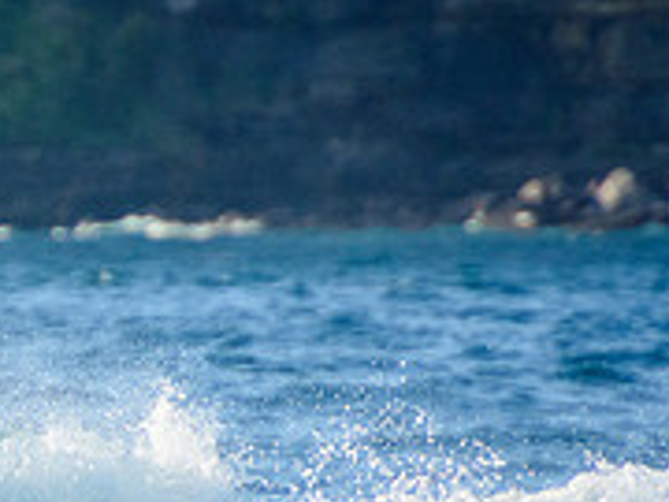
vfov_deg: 0.8
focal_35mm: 1890
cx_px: -398
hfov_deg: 1.0
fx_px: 36527
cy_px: 500
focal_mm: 400
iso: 560
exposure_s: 1/2000
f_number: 5.6
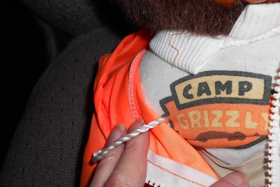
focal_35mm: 40
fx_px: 311
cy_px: 78
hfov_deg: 48.3
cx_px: 159
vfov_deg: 33.3
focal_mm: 5.8
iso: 80
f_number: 8.8
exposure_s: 1/25
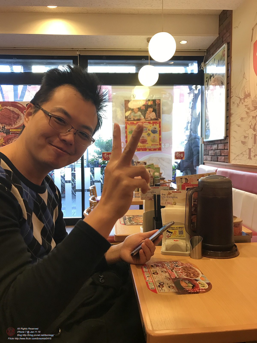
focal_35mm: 28
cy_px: 172
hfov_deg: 49.7
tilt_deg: -2.9
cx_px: 128
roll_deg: -0.2
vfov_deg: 63.4
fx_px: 277
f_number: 1.8
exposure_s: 1/30
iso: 25
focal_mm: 3.99
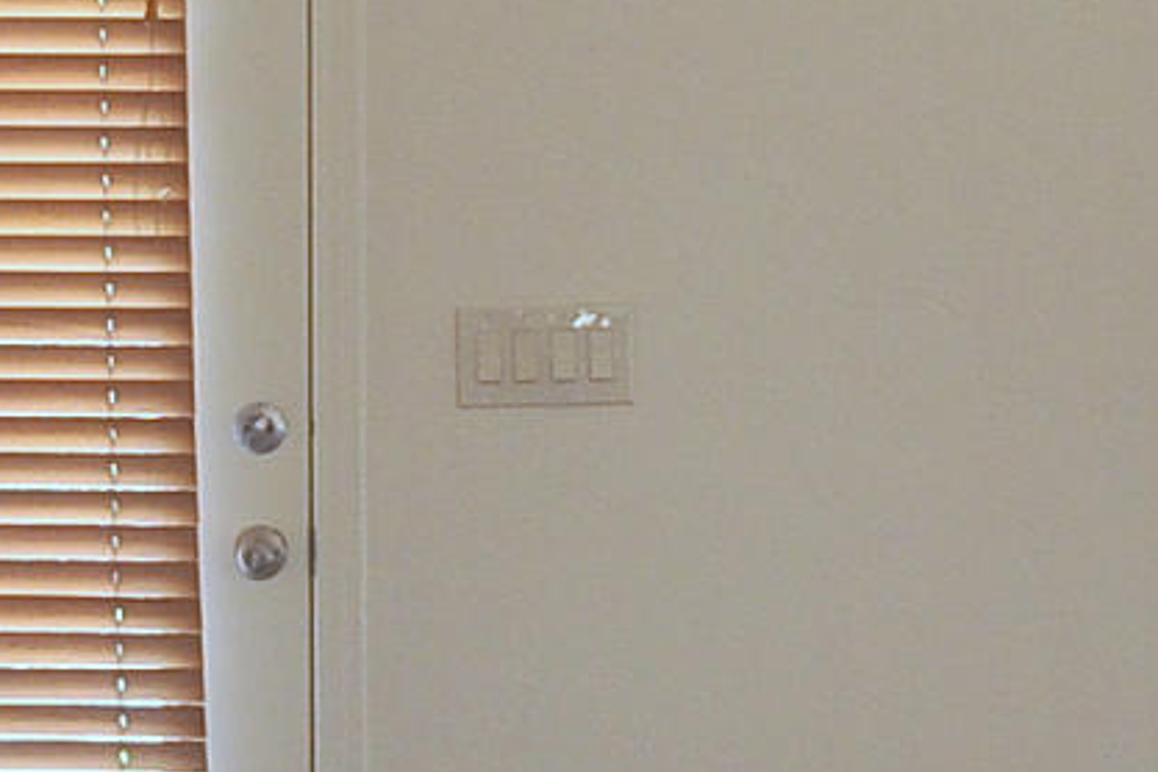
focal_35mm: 230
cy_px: 464
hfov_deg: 9.0
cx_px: 533
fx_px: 7398
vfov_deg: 6.0
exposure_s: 1/30
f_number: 8
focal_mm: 32
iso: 1000
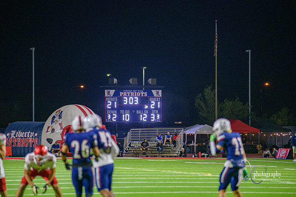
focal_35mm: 200
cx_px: 148
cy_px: 98
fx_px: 1645
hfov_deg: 10.3
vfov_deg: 6.9
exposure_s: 1/320
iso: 2000
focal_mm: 200
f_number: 2.8
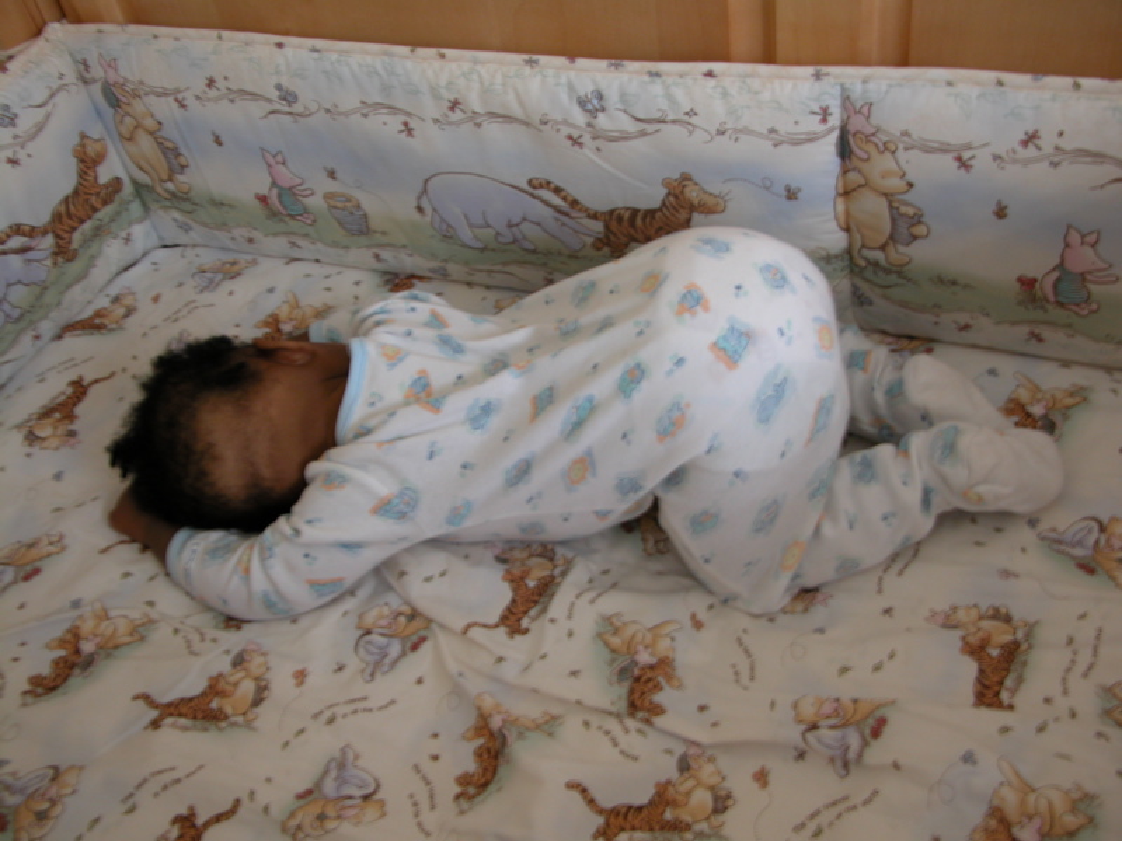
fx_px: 1134
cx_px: 561
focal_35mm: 35
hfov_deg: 52.6
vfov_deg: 40.7
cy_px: 420
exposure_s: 1/5.9
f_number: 2.8
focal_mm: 8.9
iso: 100
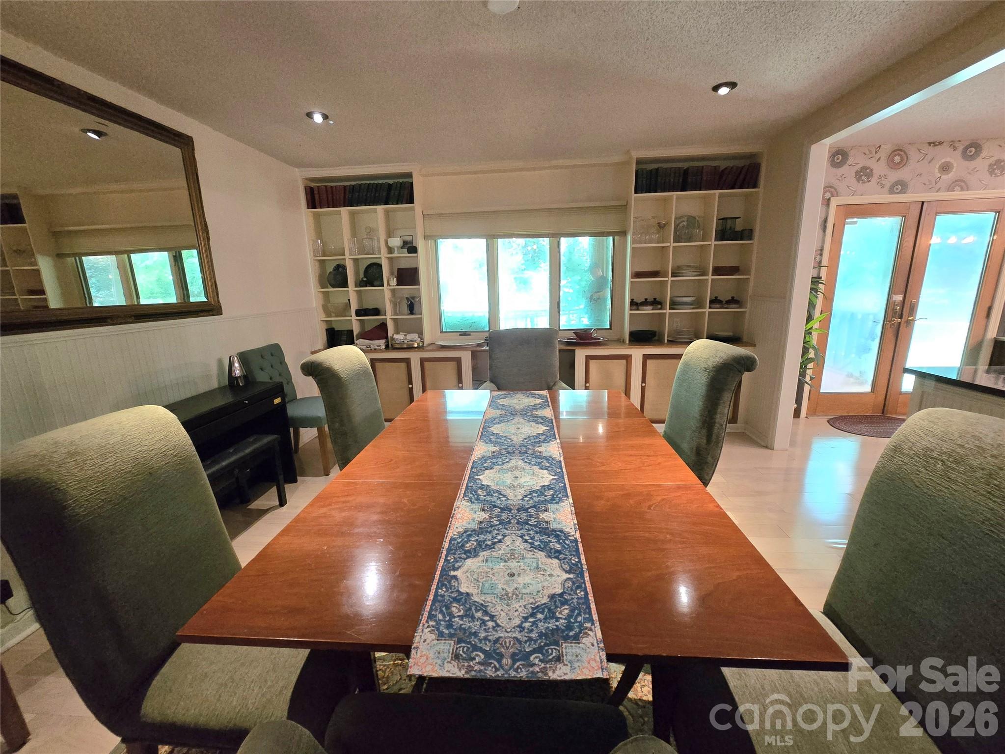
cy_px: 377
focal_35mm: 13
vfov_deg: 89.9
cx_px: 502
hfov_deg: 106.2
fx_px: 377
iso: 1000
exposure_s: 1/60.2
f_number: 2.2
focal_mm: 2.2
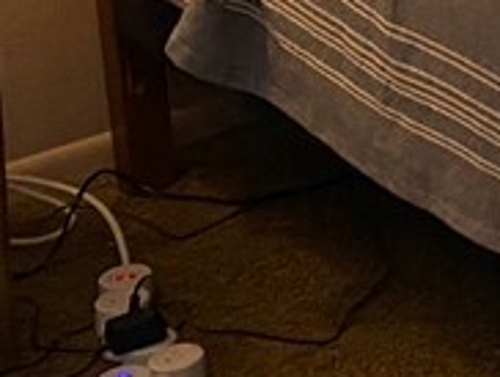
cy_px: -424
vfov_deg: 9.4
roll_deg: -2.6
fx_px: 2112
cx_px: 1363
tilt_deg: -10.5
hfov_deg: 10.6
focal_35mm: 146
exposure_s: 1/60
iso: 80
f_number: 1.8
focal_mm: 4.25
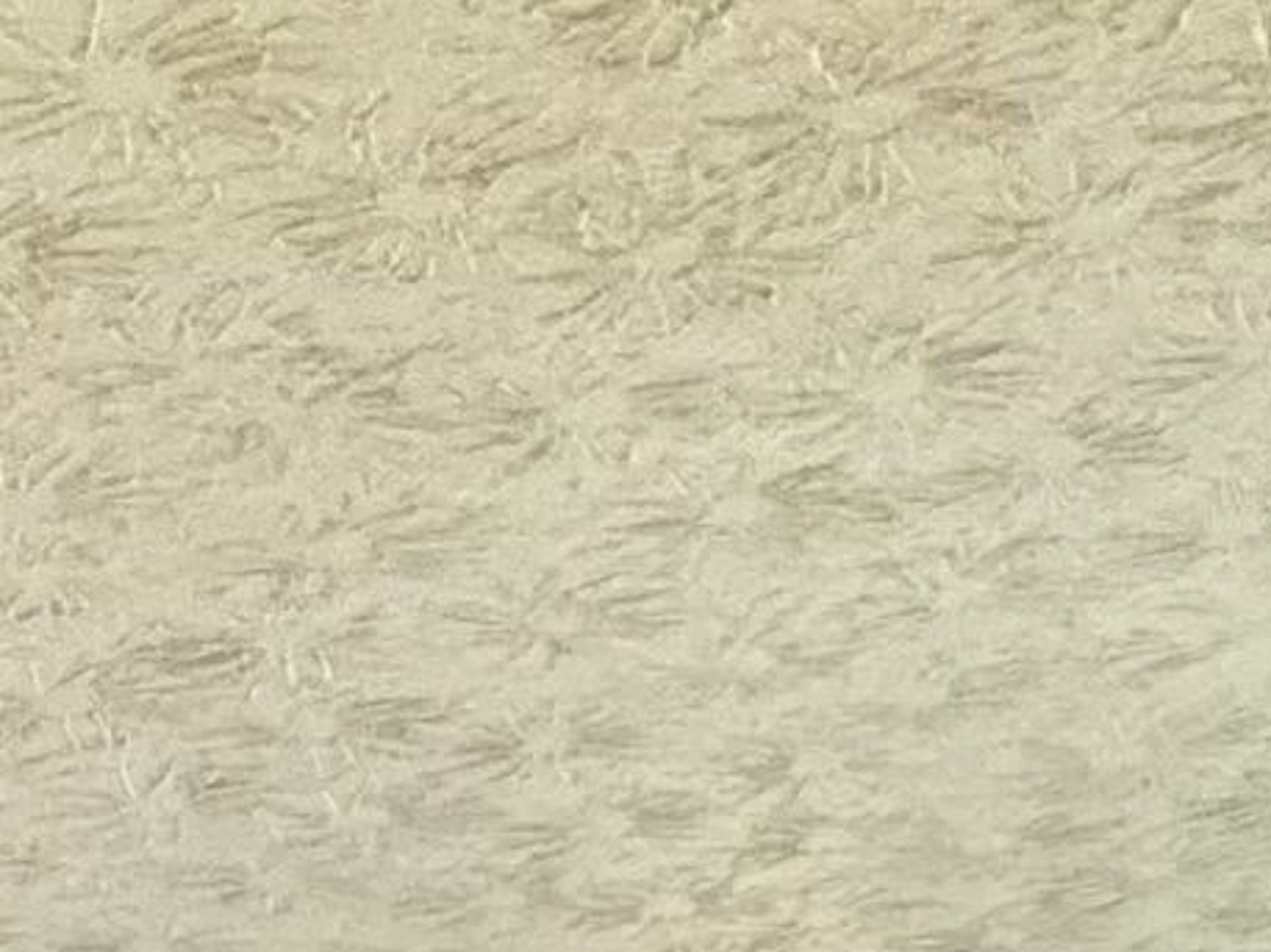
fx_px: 3450
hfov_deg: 20.4
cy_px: 2726
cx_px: 67
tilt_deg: -10.0
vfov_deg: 11.1
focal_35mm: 94
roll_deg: +1.1
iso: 500
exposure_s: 1/60
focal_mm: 2.22
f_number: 2.2
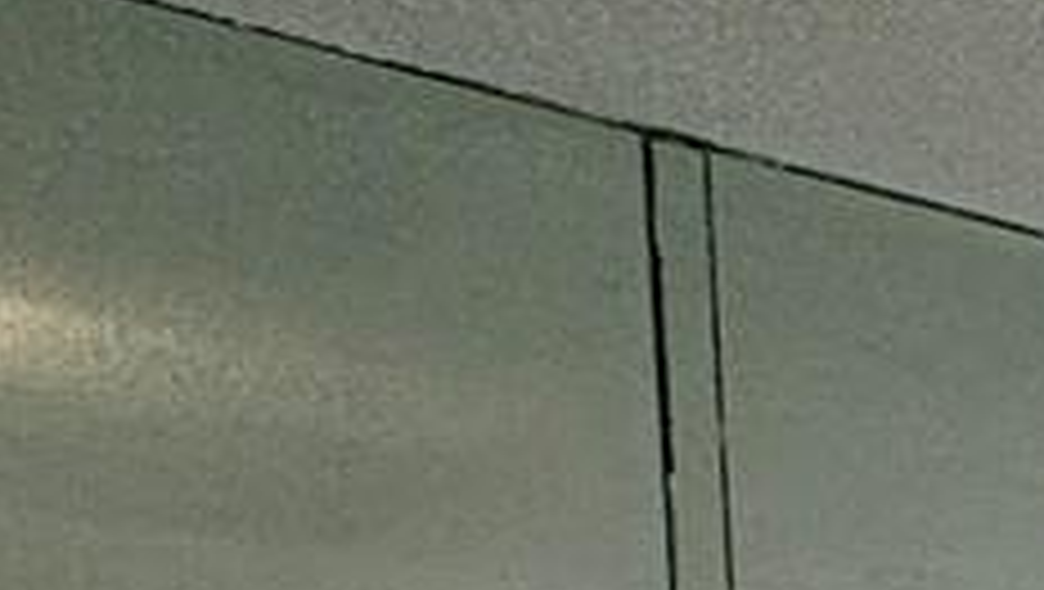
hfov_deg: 13.3
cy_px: 1446
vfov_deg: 10.0
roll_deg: -0.1
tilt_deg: -5.2
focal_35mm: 105
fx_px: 2909
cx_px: 2691
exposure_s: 1/120
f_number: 2.2
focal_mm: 2.22
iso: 80
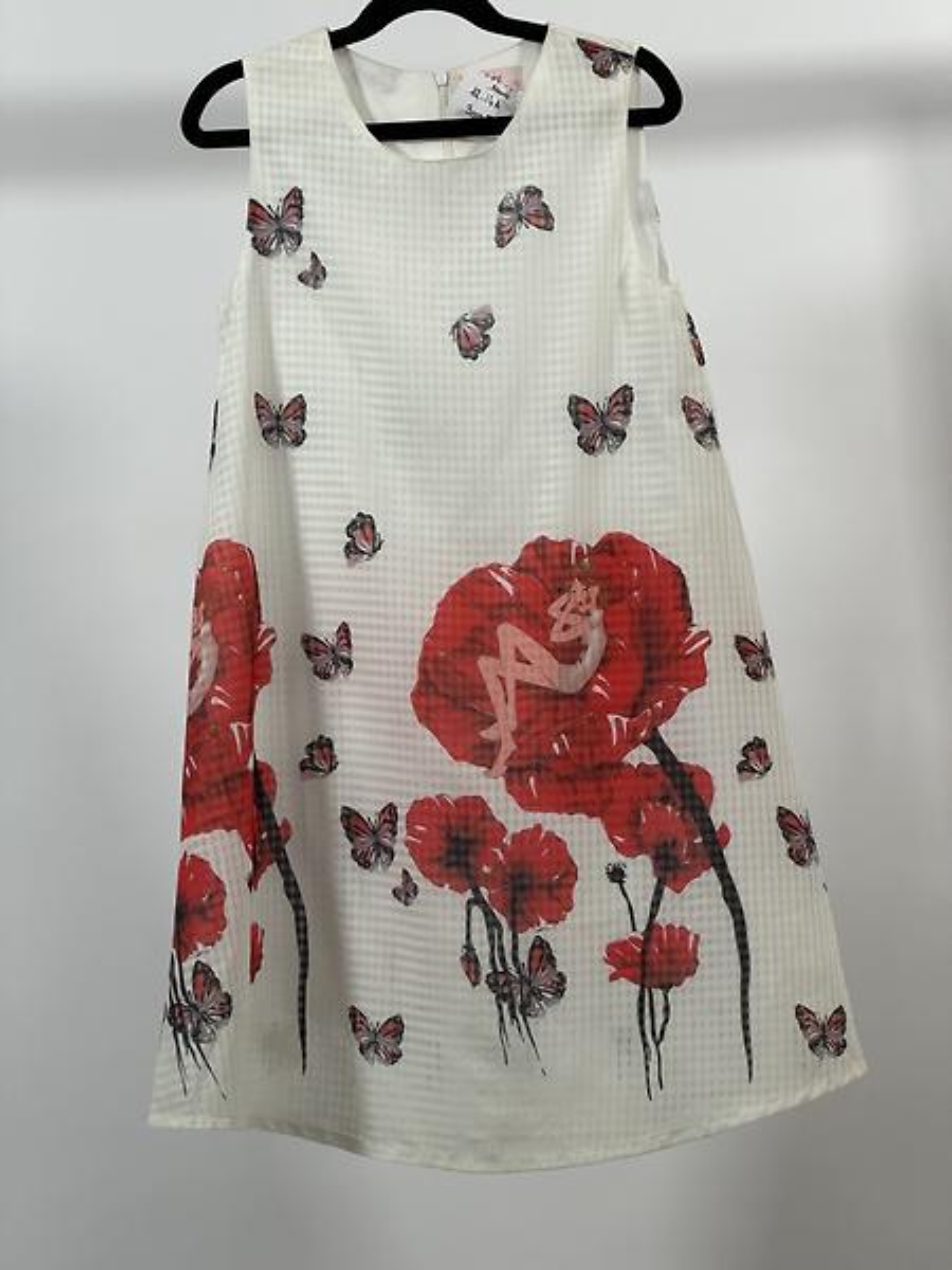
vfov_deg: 19.6
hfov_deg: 14.8
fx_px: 3667
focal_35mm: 100
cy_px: 635
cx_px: 476
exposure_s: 1/100
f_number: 2.8
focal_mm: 16.89
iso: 125
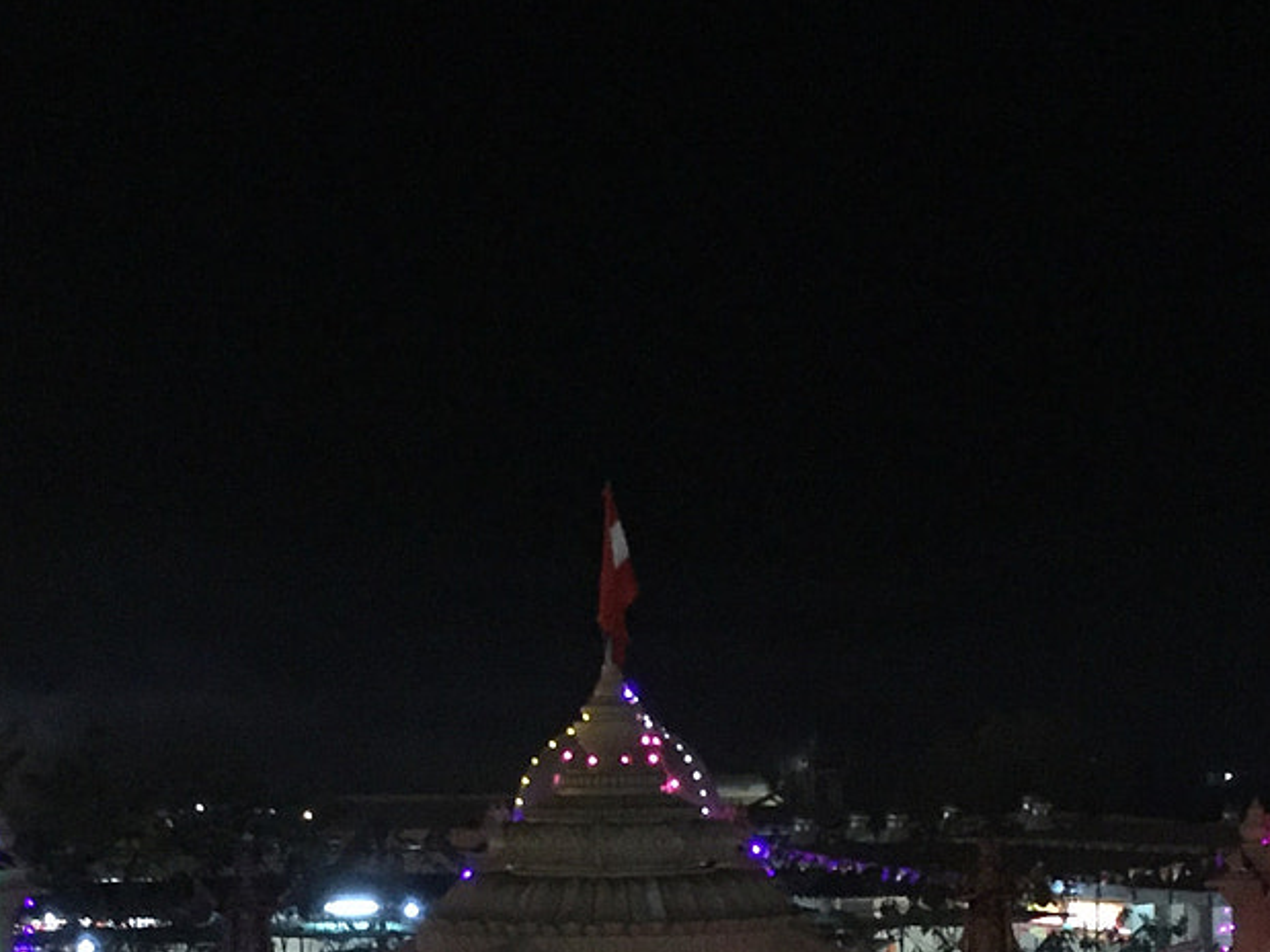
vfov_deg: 19.1
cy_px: 968
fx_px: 2751
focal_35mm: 75
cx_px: 519
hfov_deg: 26.0
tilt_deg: -5.2
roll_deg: +0.6
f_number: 2.2
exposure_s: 1/17
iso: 400
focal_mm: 4.15
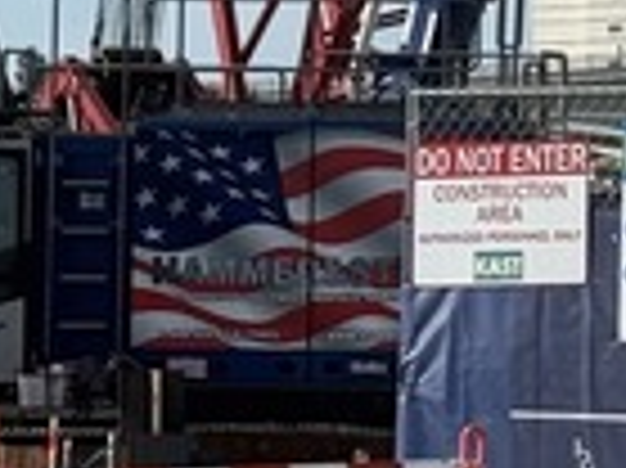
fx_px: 3559
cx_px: 196
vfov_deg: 7.4
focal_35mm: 197
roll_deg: +0.1
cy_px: -144
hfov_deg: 10.0
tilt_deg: +4.8
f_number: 1.78
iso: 64
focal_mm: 6.76
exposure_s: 1/7874
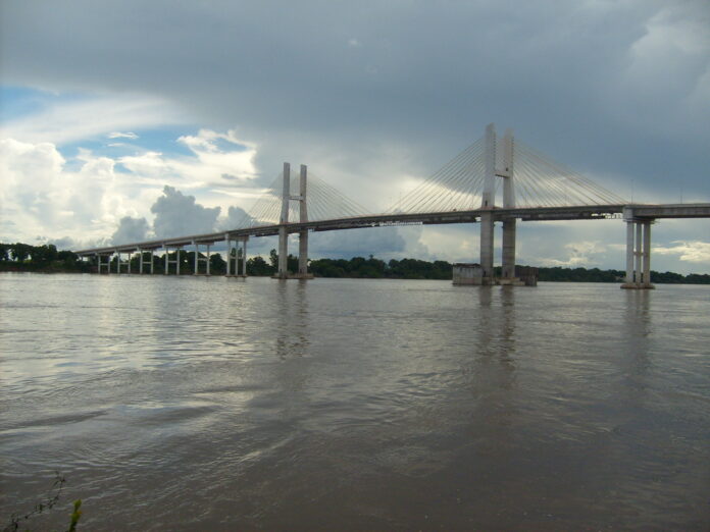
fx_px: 718
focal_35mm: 35
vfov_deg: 40.7
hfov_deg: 52.6
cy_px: 266
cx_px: 355
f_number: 7.1
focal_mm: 5.8
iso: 80
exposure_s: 1/250
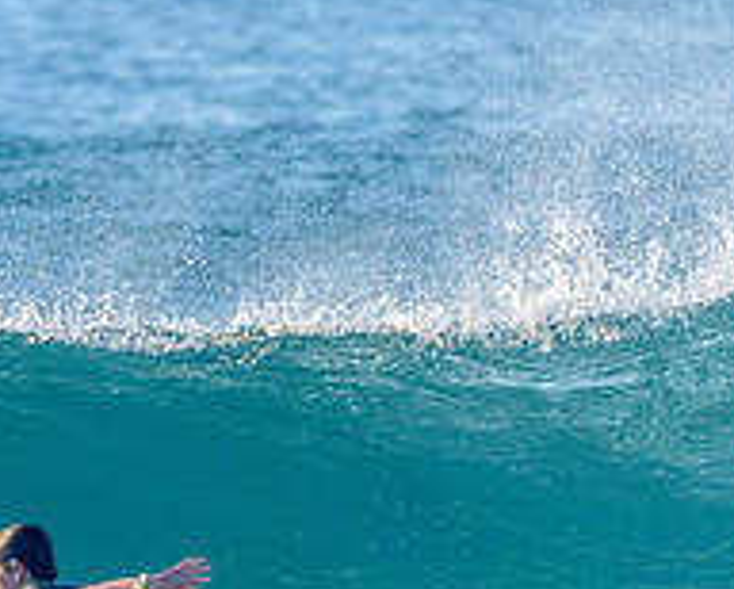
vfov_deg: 1.1
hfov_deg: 1.4
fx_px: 30792
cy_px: 690
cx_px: 65
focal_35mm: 1416
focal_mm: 500
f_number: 5.6
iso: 450
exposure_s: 1/2000
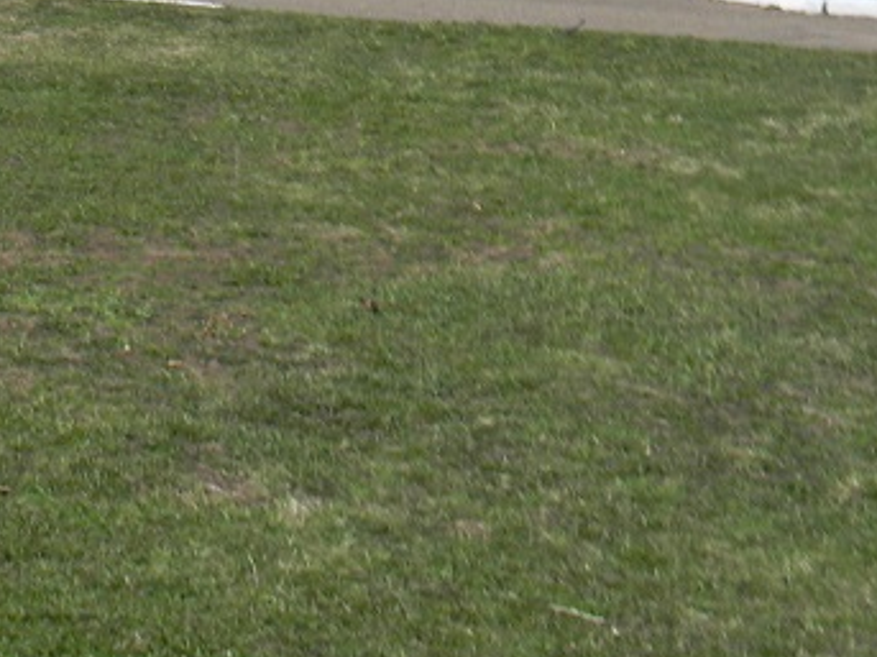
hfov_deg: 18.4
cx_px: -314
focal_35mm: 98
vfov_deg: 14.1
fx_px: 2482
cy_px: -327
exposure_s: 1/292
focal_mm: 5
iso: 80
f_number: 7
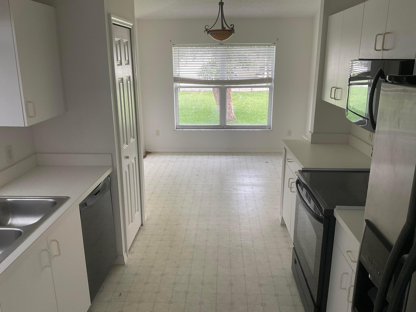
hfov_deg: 61.7
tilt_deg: -15.7
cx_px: 208
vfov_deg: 48.2
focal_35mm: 29
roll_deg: -0.3
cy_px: 156
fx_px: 349
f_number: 1.8
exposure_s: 1/122
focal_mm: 3
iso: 50
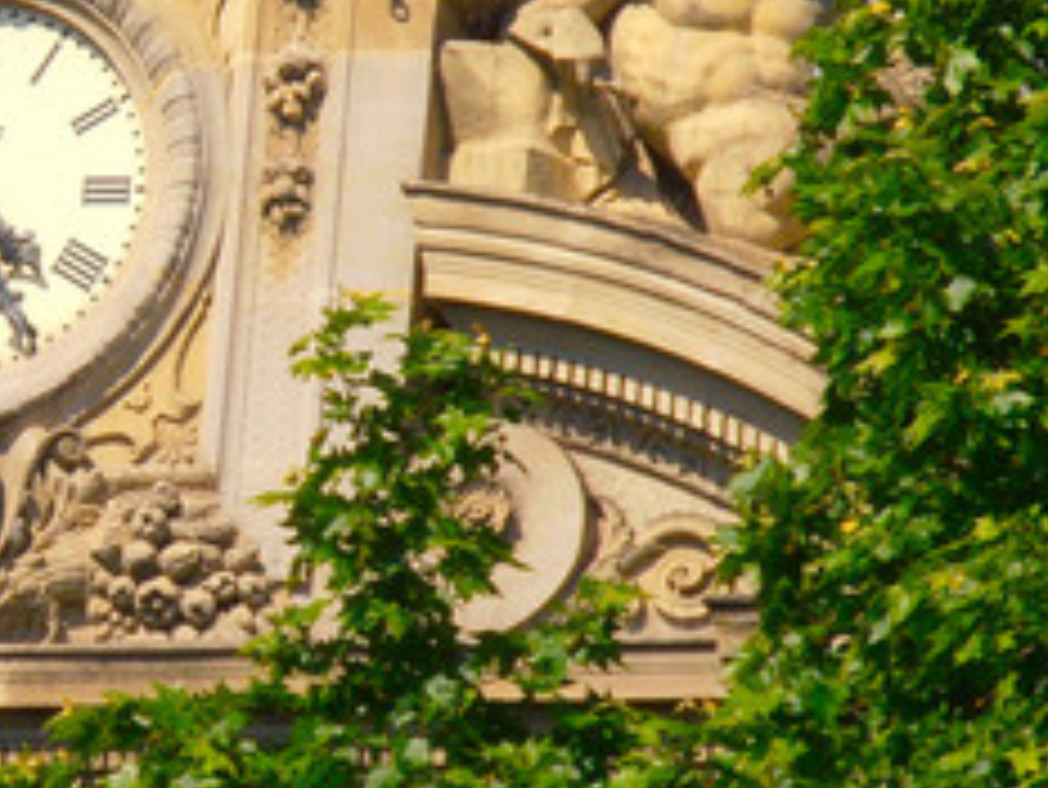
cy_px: 221
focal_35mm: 659
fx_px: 19962
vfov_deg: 2.3
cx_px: -162
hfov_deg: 3.0
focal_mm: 42.54
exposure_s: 1/500
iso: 80
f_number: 5.7
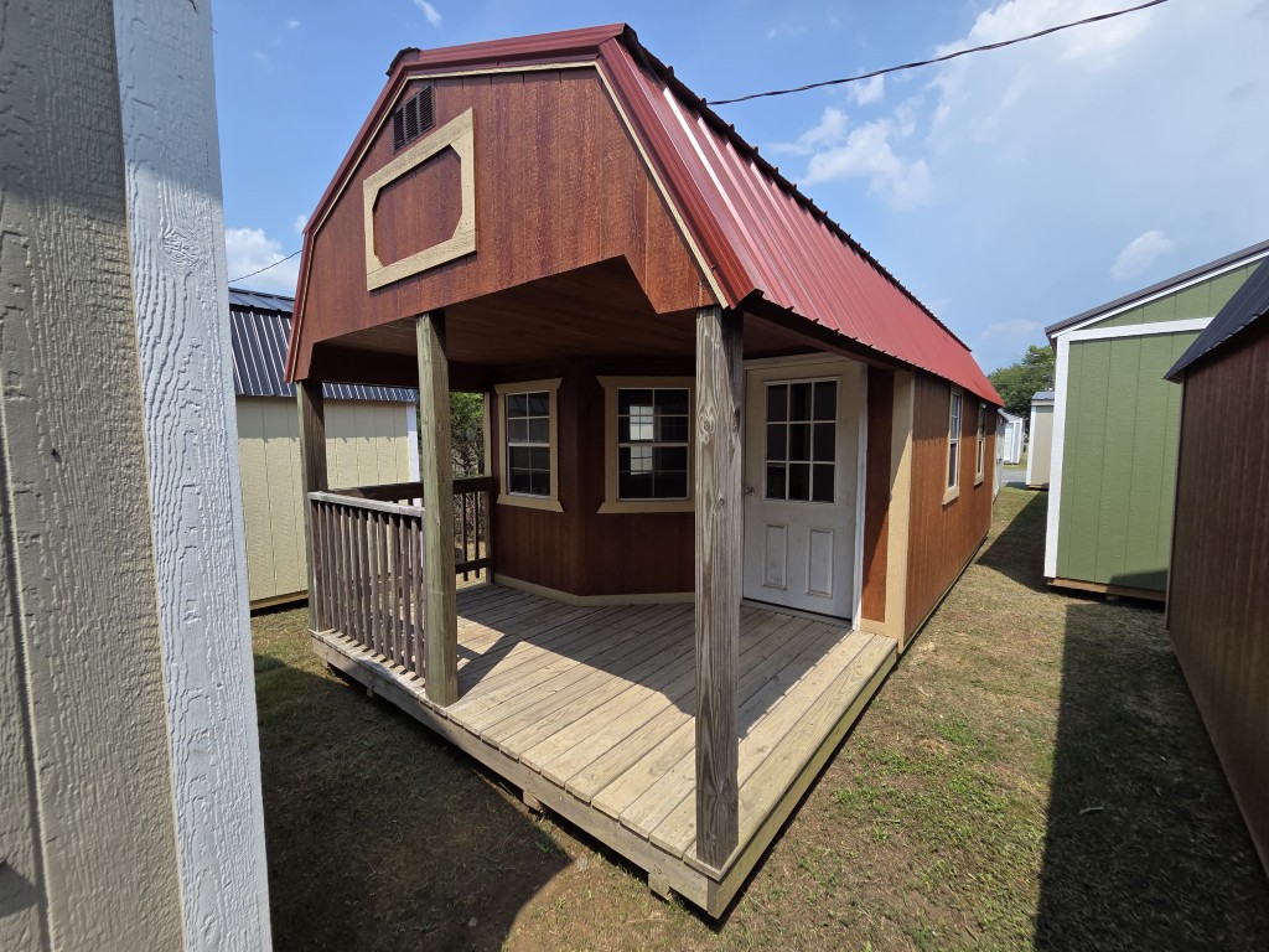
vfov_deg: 89.9
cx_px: 634
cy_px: 476
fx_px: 477
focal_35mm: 13
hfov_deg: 106.2
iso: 50
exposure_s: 1/1824
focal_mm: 2.2
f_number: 2.2
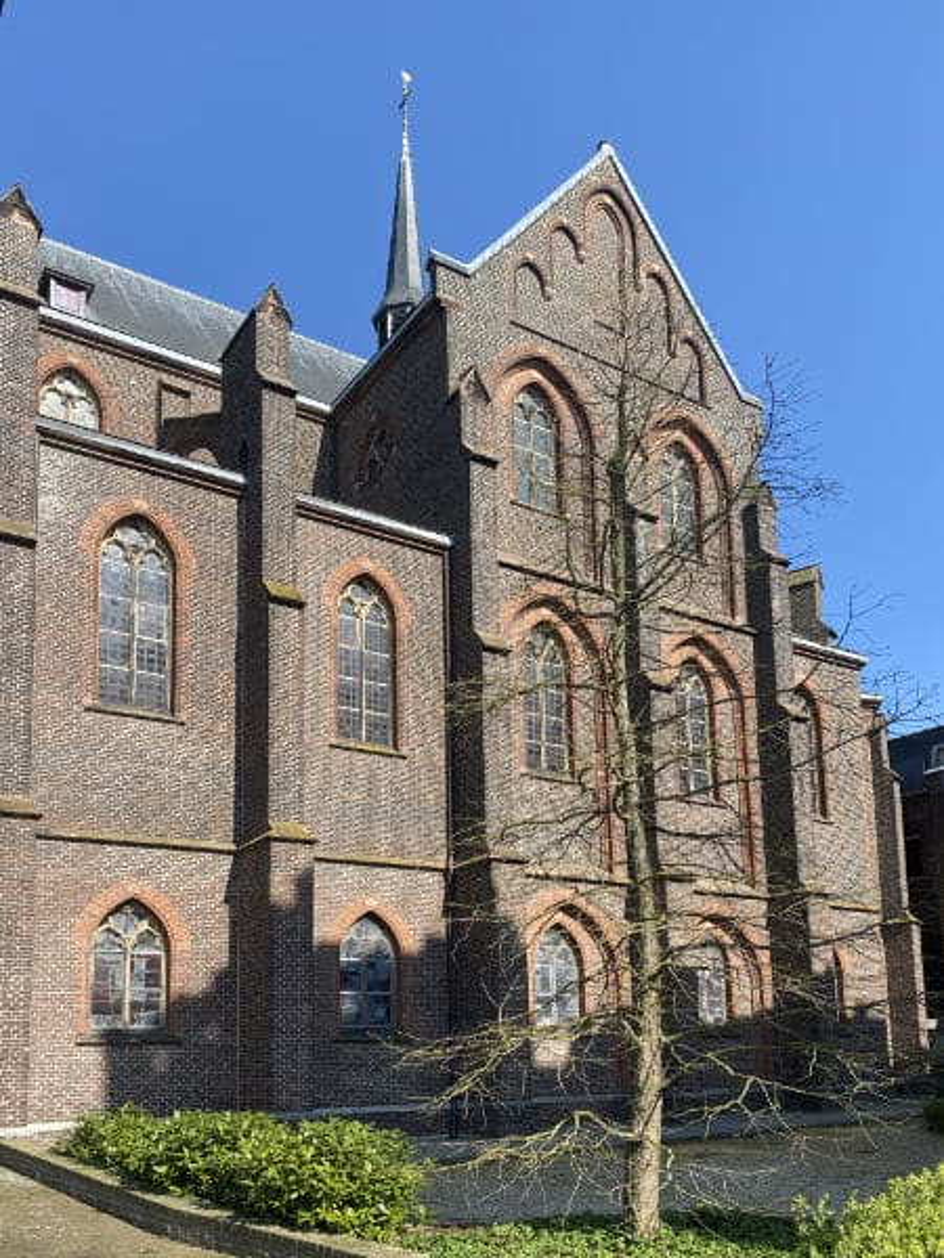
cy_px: 629
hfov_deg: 53.1
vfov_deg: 67.3
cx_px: 472
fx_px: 945
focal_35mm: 26
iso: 32
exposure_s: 1/1565
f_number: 1.8
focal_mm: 4.2
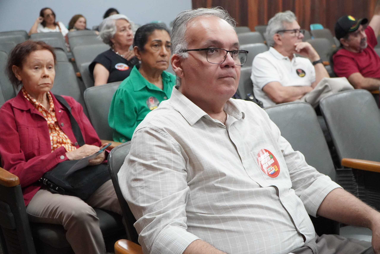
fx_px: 443
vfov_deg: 31.9
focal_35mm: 42
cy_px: 127
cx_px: 190
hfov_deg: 46.4
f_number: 4
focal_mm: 28
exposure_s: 1/160
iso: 5000
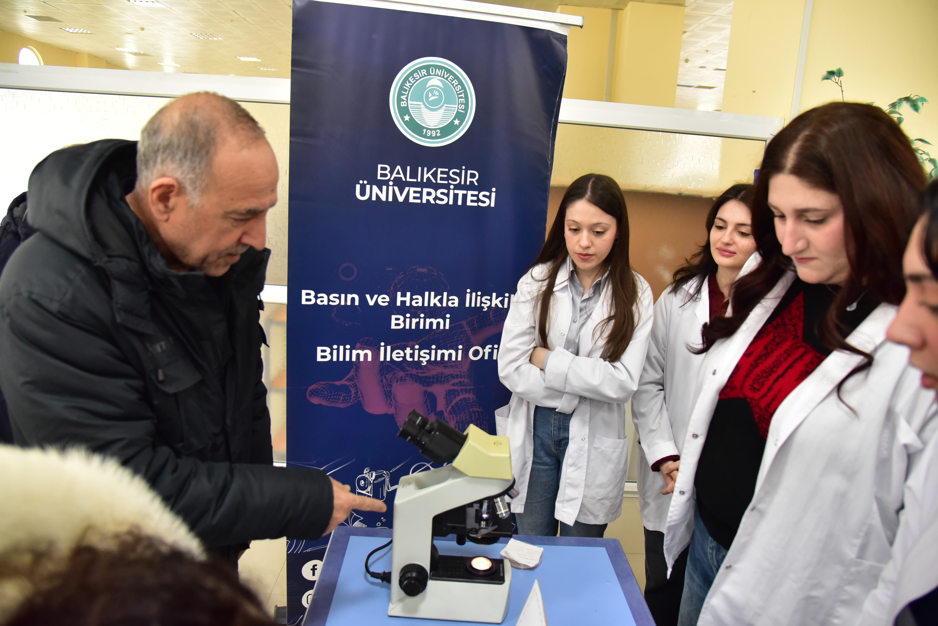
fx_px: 625
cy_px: 313
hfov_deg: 73.7
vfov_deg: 53.1
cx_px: 469
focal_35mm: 24
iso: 3200
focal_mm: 24
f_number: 4
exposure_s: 1/160
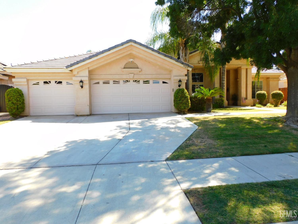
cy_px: 112
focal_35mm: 24
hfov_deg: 71.6
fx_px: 207
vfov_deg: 56.8
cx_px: 149
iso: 125
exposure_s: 1/400
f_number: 3.3
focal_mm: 4.3
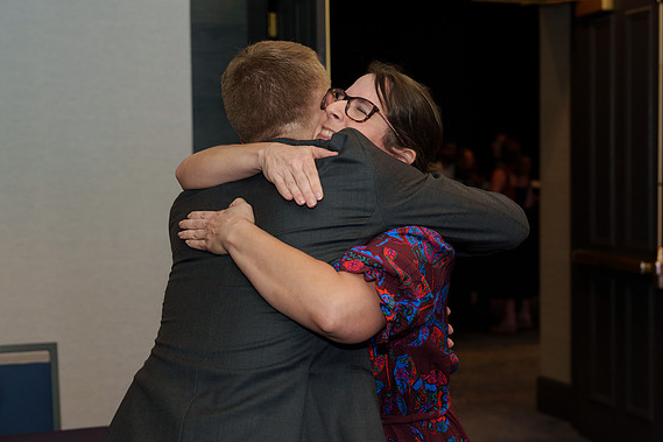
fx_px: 1160
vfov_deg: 21.6
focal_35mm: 63
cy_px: 208
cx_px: 358
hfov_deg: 31.9
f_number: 4.5
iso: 800
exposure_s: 1/125
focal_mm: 57
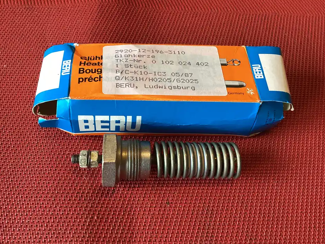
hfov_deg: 55.3
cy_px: 120
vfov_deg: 43.0
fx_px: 310
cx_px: 153
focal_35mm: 33
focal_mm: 3.3
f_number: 2.4
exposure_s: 1/50
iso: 80
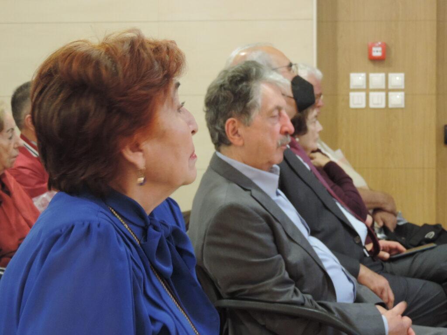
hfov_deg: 19.6
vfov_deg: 14.8
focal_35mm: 100
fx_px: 1291
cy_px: 168
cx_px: 224
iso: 800
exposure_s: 1/10
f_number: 4.1
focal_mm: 17.8
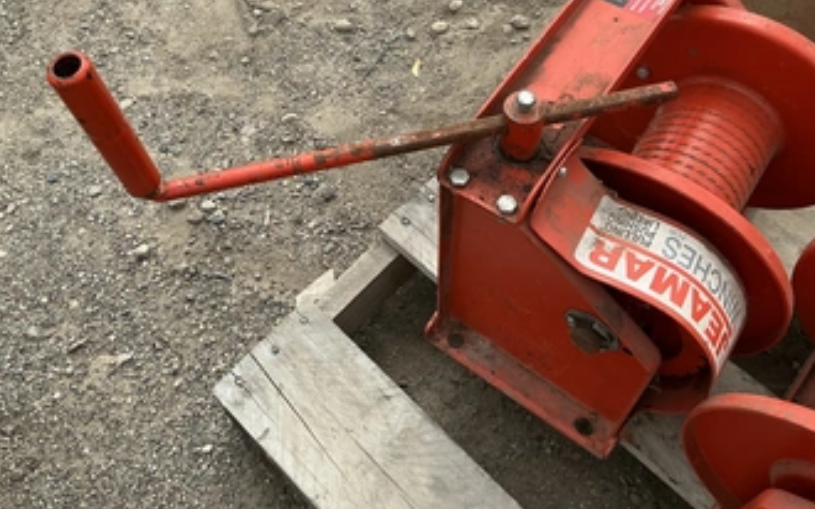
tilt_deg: -55.0
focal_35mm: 36
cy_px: 143
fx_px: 799
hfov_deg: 53.9
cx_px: 363
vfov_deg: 34.7
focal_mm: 3
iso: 25
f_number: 1.8
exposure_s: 1/792
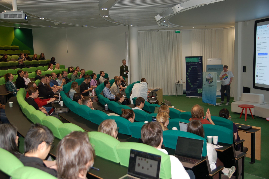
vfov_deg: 36.8
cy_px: 90
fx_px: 269
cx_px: 134
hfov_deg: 53.2
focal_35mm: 36
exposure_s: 1/60
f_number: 2.8
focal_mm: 24
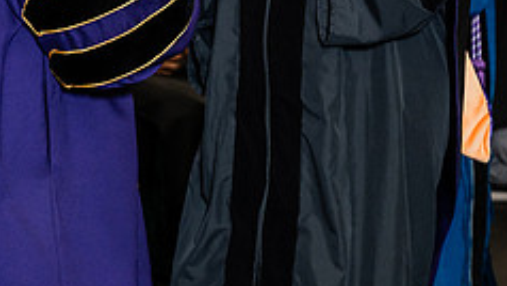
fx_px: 2407
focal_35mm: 179
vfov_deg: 6.7
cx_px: 151
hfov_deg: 12.0
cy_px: -91
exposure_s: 1/200
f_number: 4.5
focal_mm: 70
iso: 1250
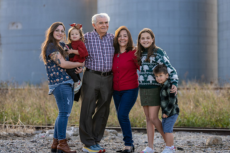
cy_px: 72
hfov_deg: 20.6
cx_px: 121
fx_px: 632
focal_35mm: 99
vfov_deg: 13.8
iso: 100
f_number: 3.2
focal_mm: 90
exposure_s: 1/320
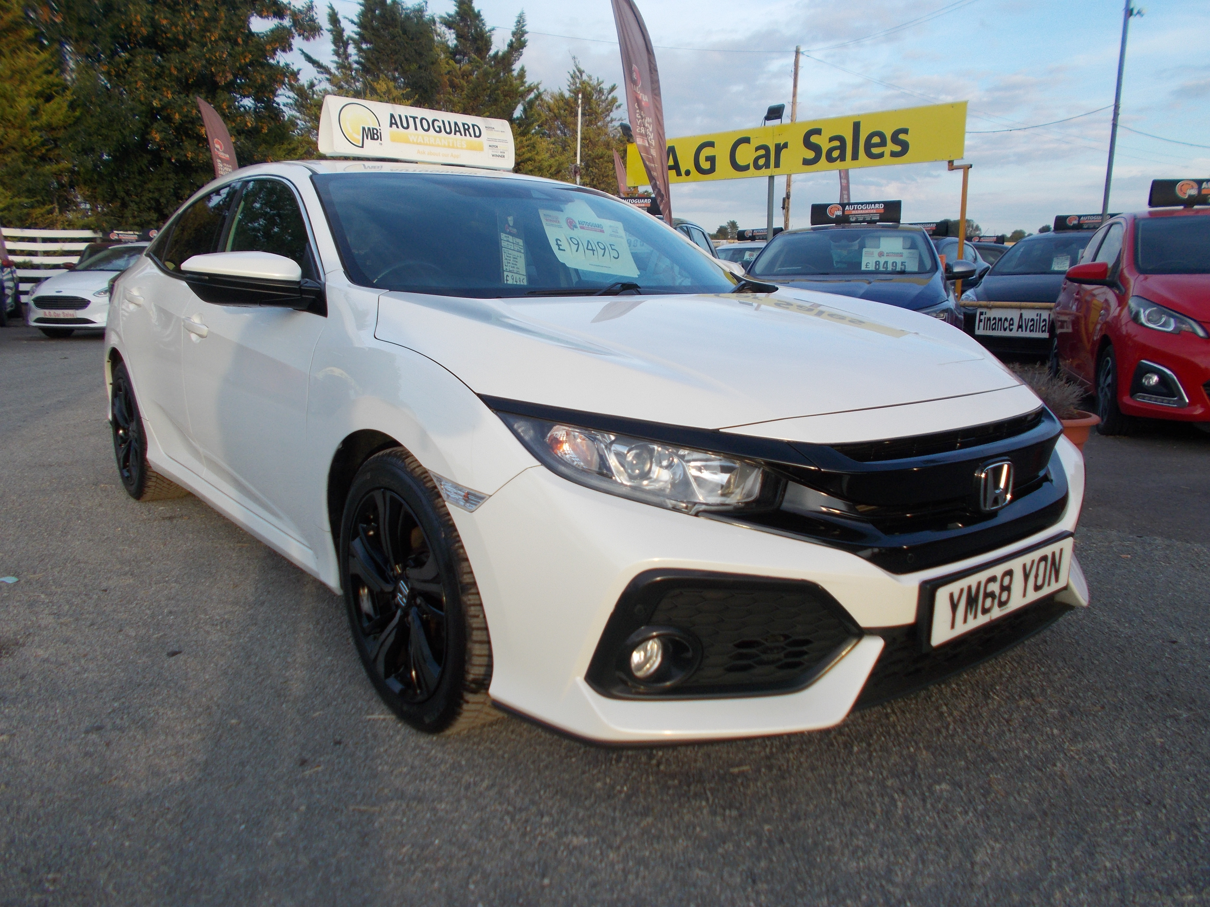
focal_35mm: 26
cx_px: 605
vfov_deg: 53.1
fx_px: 909
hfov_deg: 67.3
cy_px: 454
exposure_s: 1/250
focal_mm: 4.6
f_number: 3.2
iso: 80
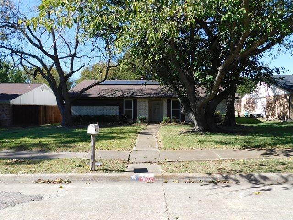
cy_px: 110
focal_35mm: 28
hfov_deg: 63.4
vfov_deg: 49.7
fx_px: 237
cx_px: 146
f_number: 3.2
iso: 125
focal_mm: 4.9
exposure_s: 1/800
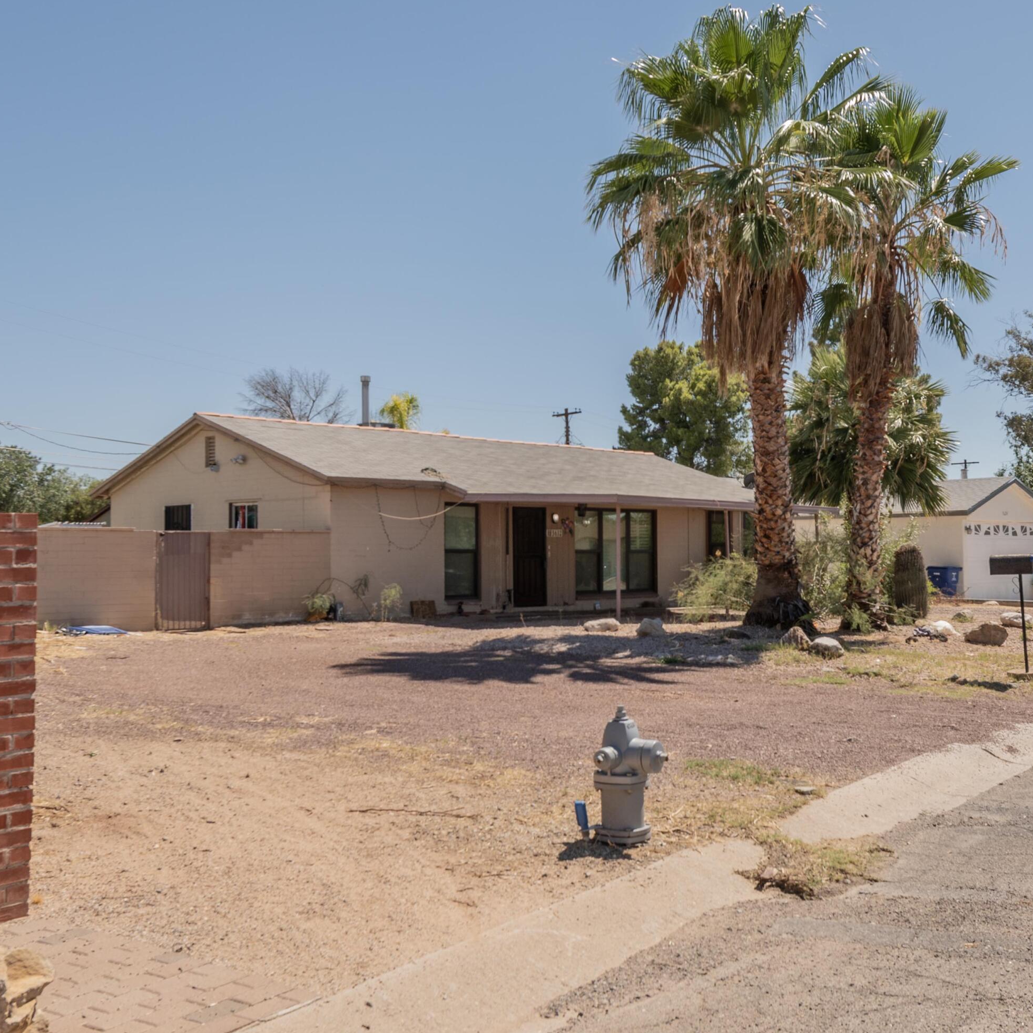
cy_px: 516
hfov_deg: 42.8
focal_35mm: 39
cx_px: 549
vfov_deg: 42.8
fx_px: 1317
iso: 160
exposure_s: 1/250
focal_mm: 20
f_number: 9
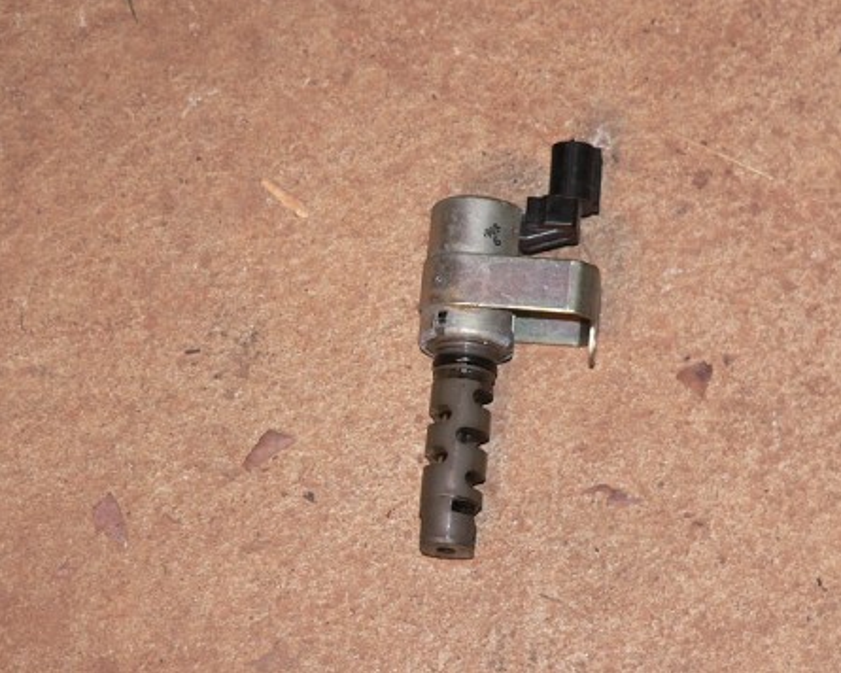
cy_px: 336
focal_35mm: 139
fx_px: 3460
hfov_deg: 13.9
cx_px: 450
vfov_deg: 11.1
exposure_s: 1/60
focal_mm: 21.9
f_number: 2.8
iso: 100
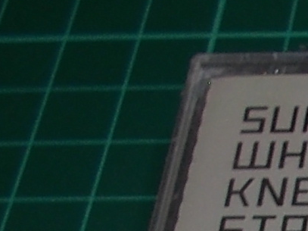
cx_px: 782
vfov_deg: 8.2
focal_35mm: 162
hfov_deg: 10.3
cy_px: 610
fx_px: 1441
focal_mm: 4.1
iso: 80
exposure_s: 1/40
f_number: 3.3
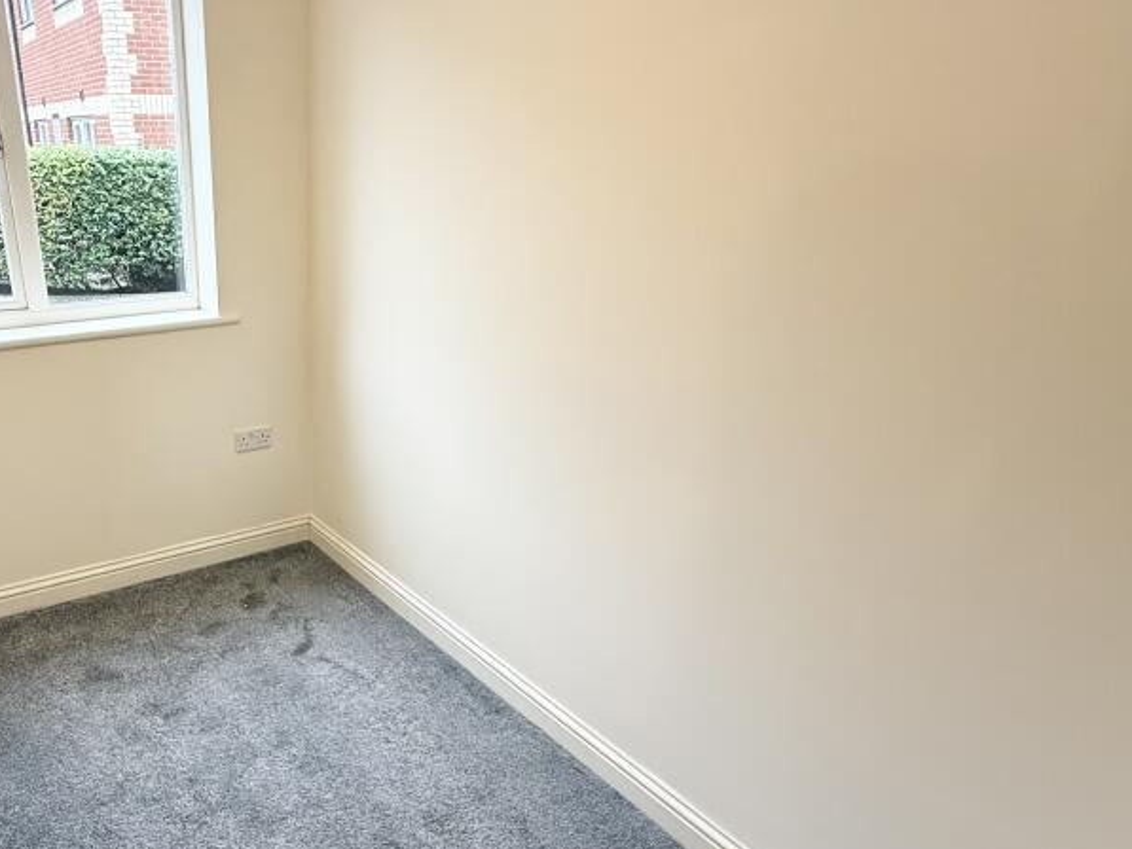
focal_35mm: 24
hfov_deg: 67.9
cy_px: 514
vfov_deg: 56.4
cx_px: 313
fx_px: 785
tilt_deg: -25.3
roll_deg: -0.2
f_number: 2.2
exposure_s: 1/99
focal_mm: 2.22
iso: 100
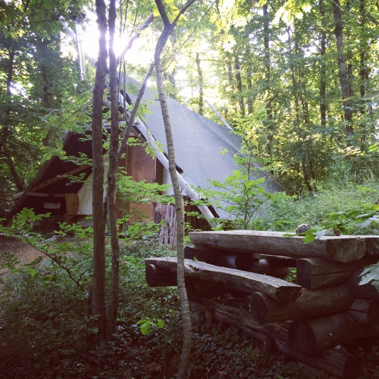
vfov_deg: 47.2
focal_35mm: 35
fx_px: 434
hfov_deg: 47.2
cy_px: 190
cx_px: 205
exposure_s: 1/33
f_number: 2.2
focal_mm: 4.15
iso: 80
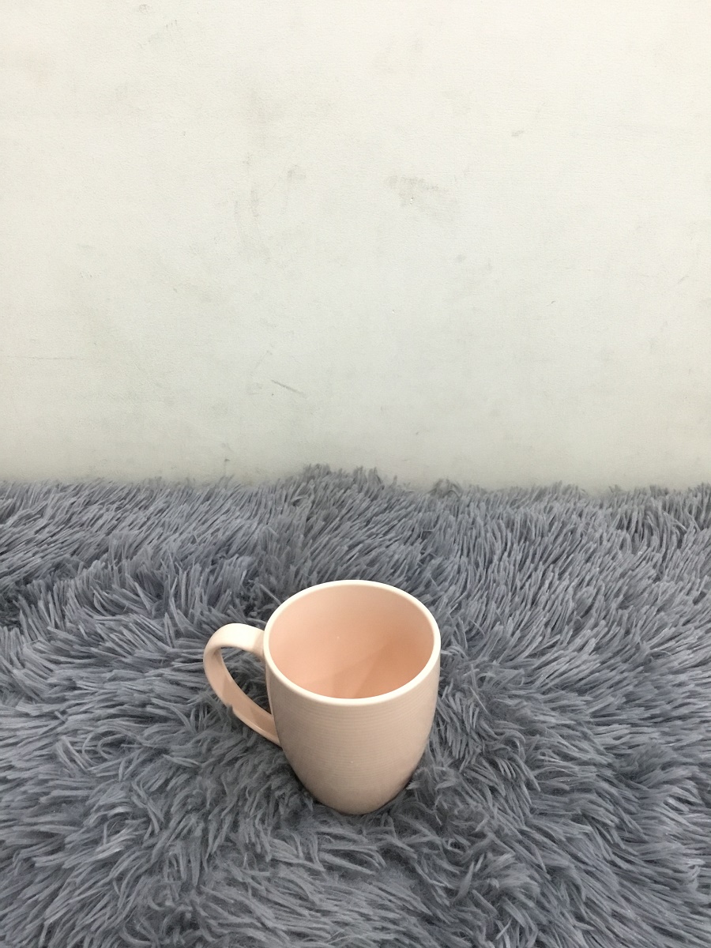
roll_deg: -0.9
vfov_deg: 58.4
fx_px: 849
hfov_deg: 45.4
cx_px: 356
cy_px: 474
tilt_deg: -34.7
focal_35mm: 31
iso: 200
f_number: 2.4
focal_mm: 3.3
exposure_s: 1/33
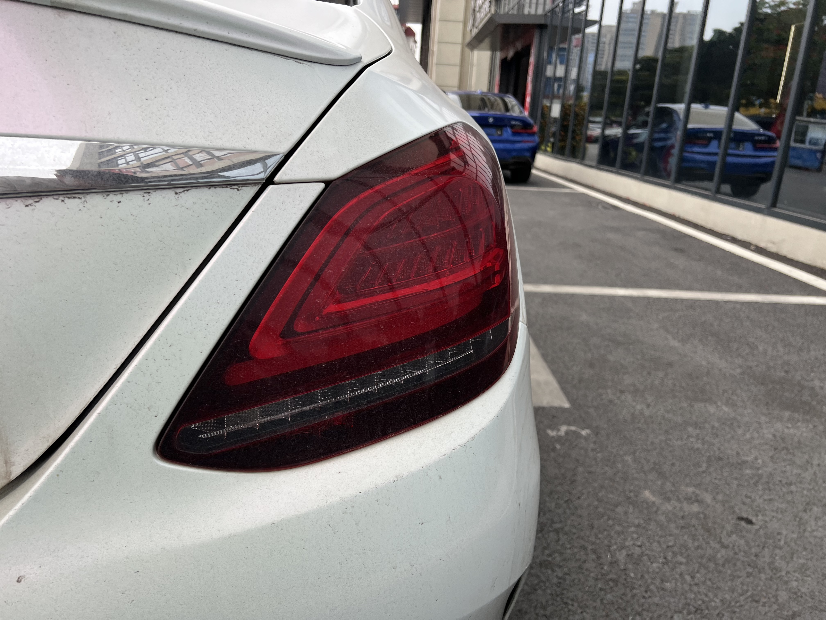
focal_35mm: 26
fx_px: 620
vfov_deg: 53.1
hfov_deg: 67.3
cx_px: 413
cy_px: 310
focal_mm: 5.7
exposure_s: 1/597
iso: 50
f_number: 1.5
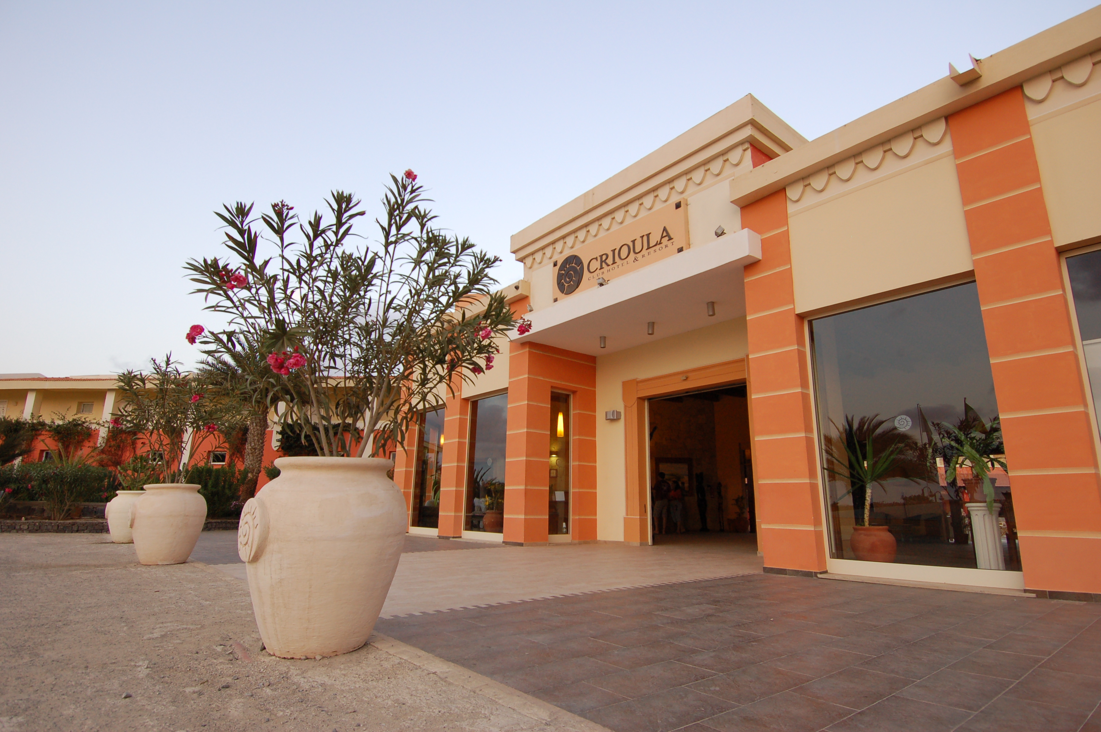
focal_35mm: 18
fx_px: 550
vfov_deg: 67.3
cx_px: 550
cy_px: 366
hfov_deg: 90.1
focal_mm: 12
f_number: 5.6
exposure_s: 1/125
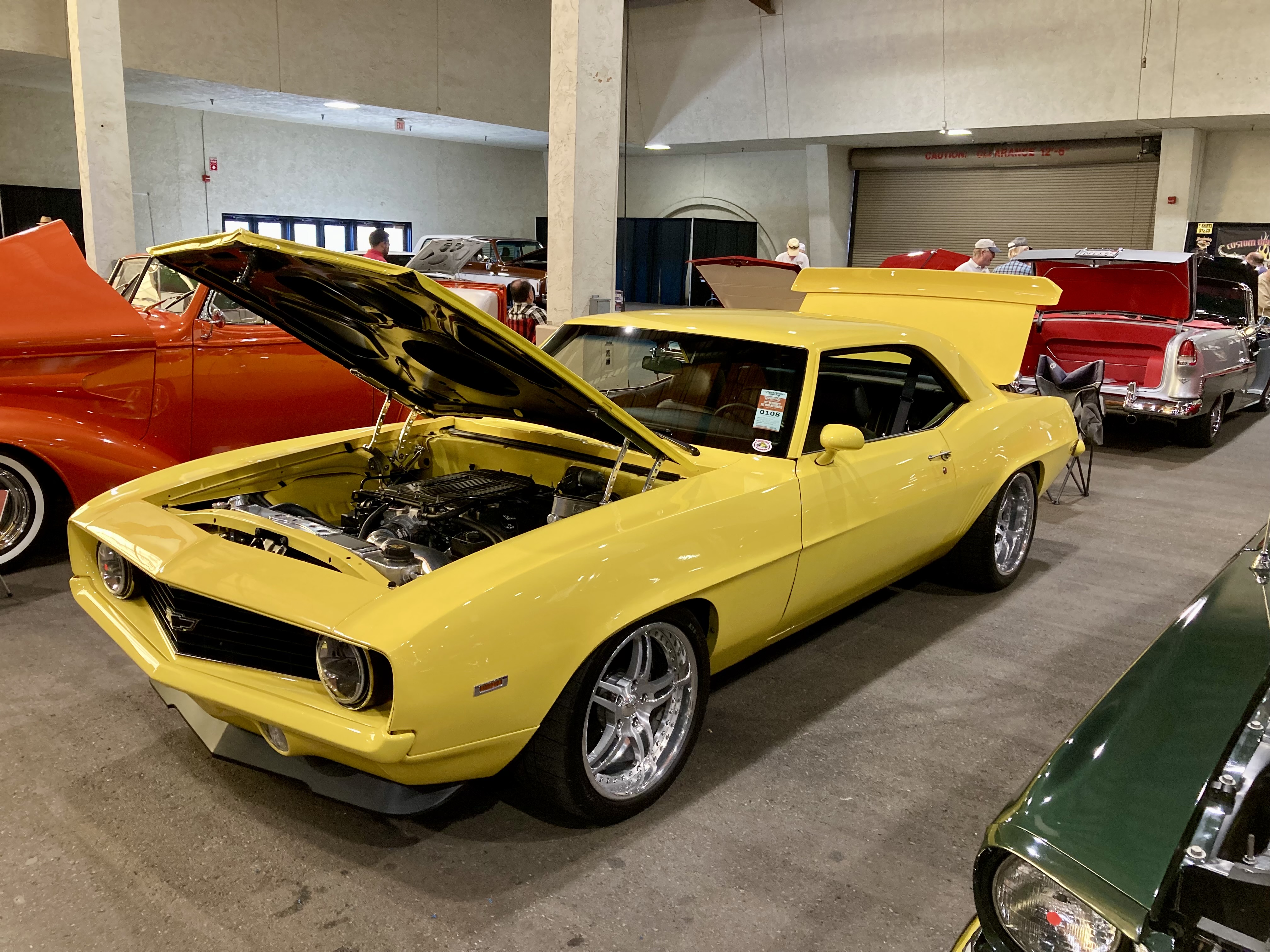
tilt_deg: -11.7
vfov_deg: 49.7
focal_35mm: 28
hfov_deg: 63.4
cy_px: 476
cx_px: 635
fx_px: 1027
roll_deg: -3.0
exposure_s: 1/60
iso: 200
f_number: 1.8
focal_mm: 3.99
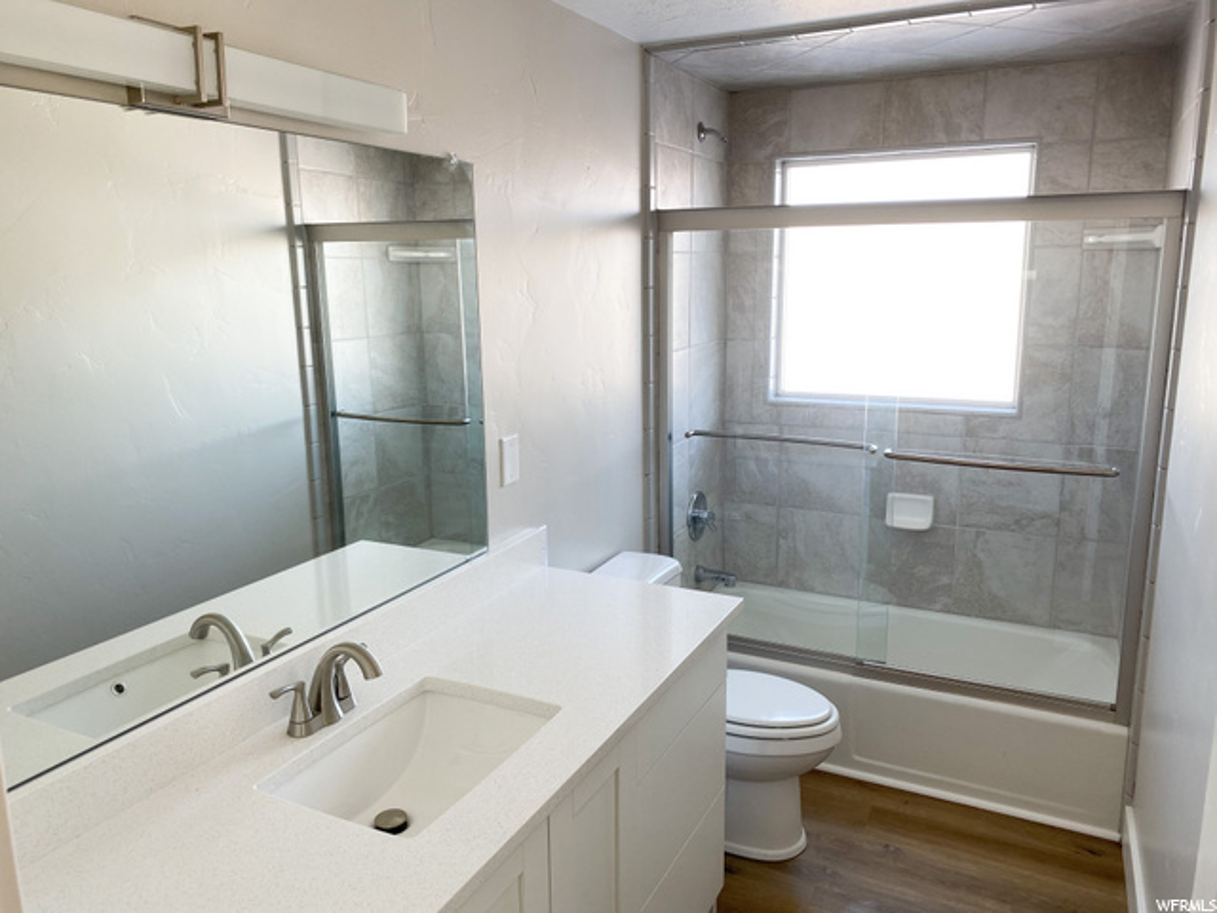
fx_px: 914
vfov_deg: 53.1
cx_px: 608
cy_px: 456
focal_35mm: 26
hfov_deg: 67.3
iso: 80
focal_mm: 4.25
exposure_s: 1/120
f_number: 1.8
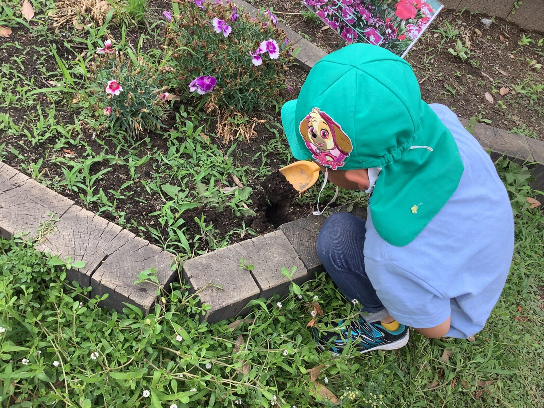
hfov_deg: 58.4
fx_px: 487
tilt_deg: -49.6
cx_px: 272
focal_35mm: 31
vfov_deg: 45.4
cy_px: 204
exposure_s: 1/120
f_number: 2.4
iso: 32
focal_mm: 3.3
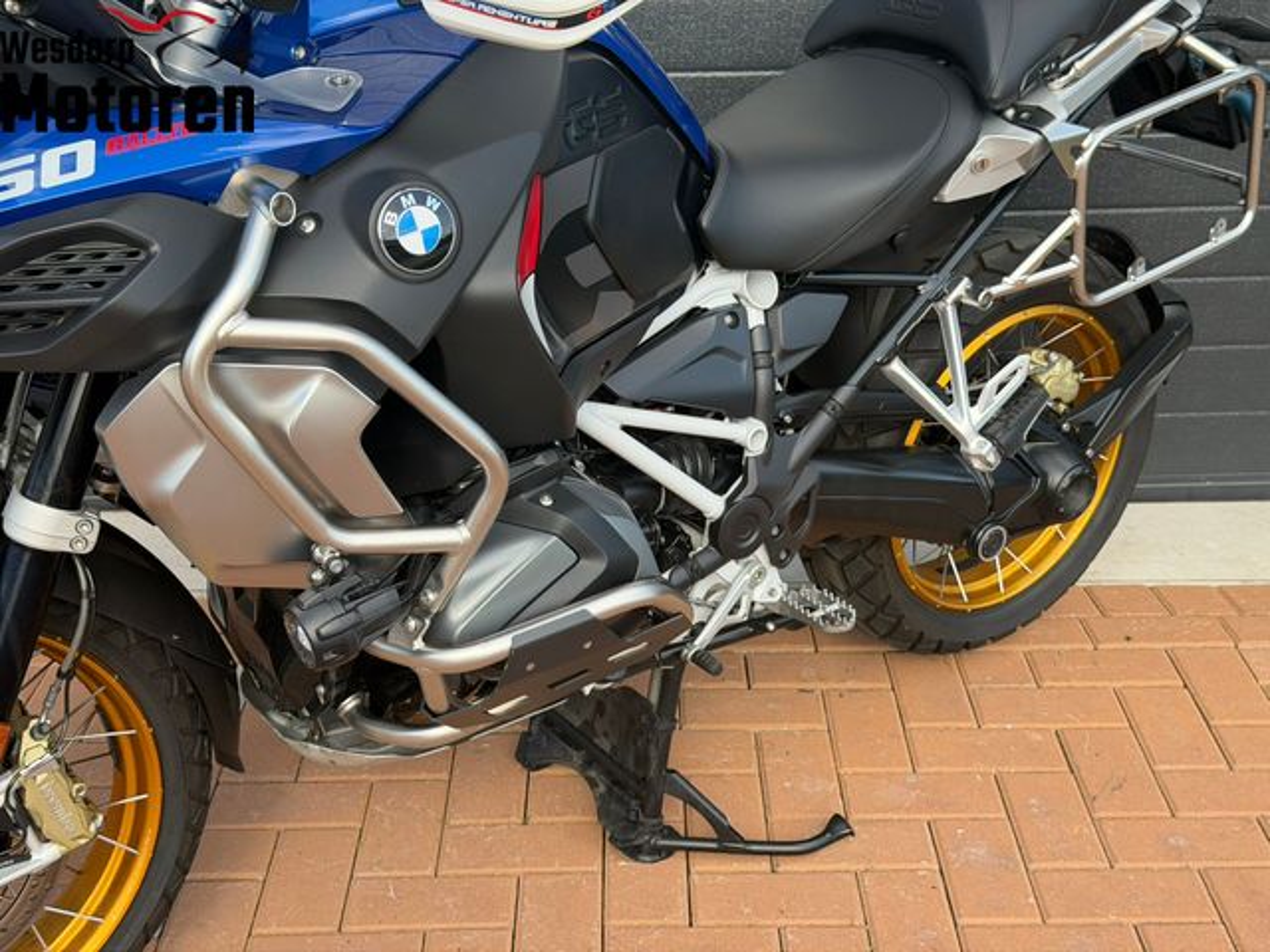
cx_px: 635
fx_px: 1761
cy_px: 476
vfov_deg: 30.3
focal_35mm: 48
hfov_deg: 39.7
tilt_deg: -22.0
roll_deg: +1.7
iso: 100
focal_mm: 6.76
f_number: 1.78
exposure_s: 1/1027
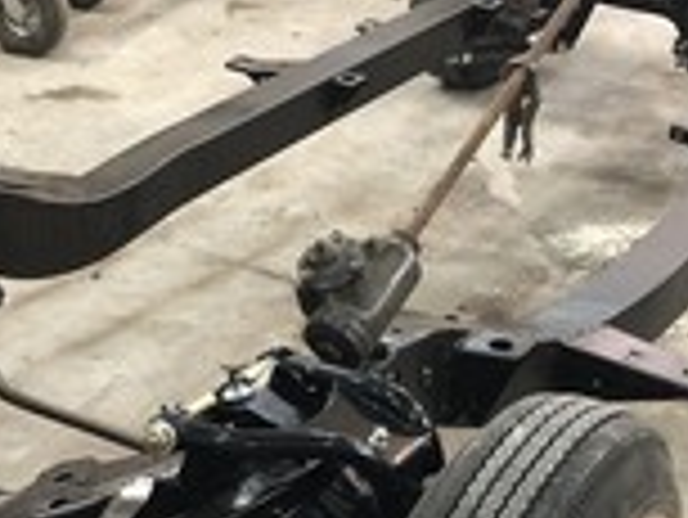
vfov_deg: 17.9
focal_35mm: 82
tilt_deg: -28.5
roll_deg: -2.0
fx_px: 1631
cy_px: 394
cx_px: 272
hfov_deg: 23.8
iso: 80
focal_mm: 4
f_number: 1.8
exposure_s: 1/15
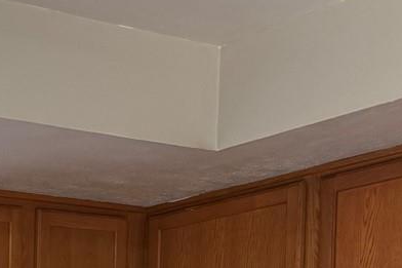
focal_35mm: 102
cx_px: -269
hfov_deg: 17.2
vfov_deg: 11.8
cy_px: 559
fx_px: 1138
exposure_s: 1/129
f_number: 1.78
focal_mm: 6.76
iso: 125
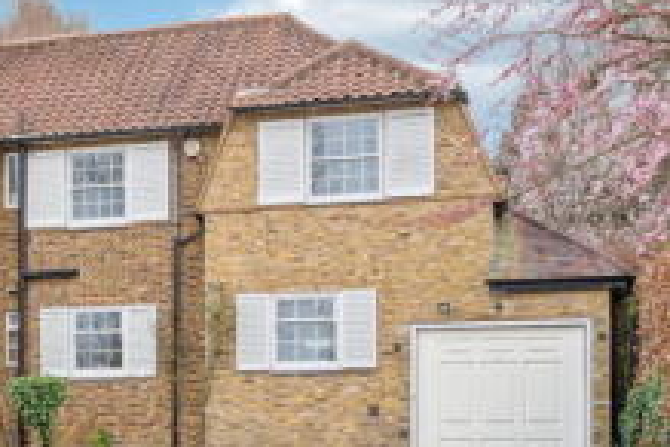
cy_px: 250
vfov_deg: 17.9
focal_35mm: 76
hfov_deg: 24.9
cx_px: -55
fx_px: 1414
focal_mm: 35
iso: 640
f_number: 8
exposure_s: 1/800
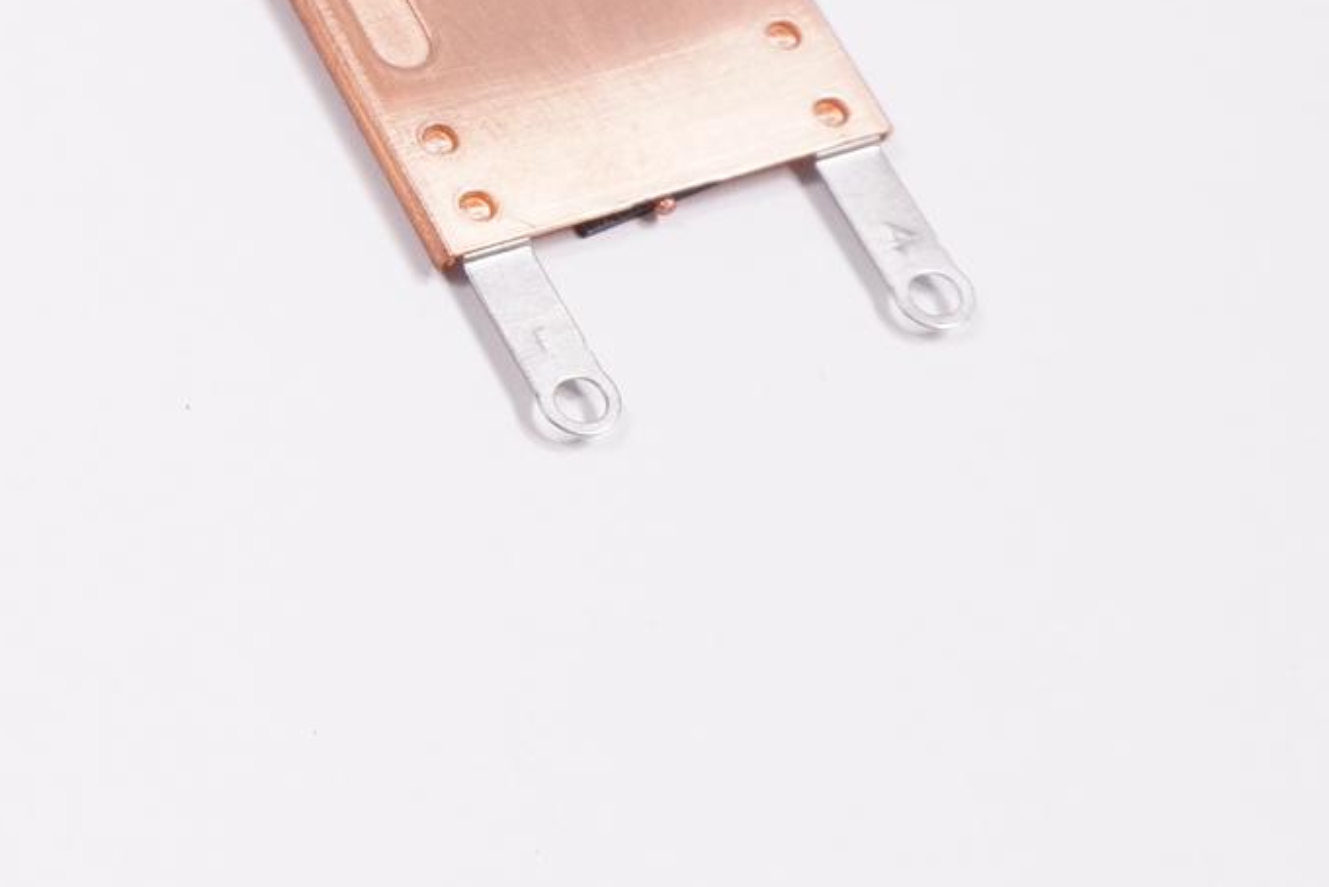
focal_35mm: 106
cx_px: -543
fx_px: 3915
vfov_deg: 12.9
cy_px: 287
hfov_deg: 17.7
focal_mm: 16
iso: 400
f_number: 5.6
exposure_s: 1/250
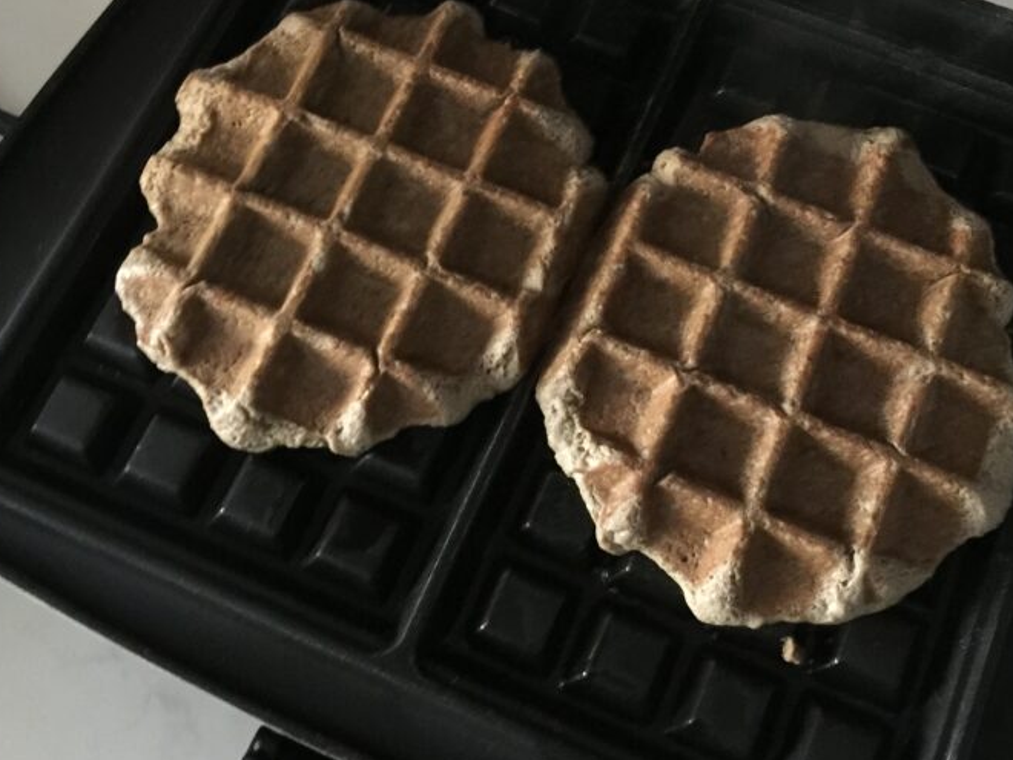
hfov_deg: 42.0
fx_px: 1317
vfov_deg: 32.0
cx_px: 566
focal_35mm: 45
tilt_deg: -66.6
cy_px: 289
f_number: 2.2
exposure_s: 1/8
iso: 200
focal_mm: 4.15
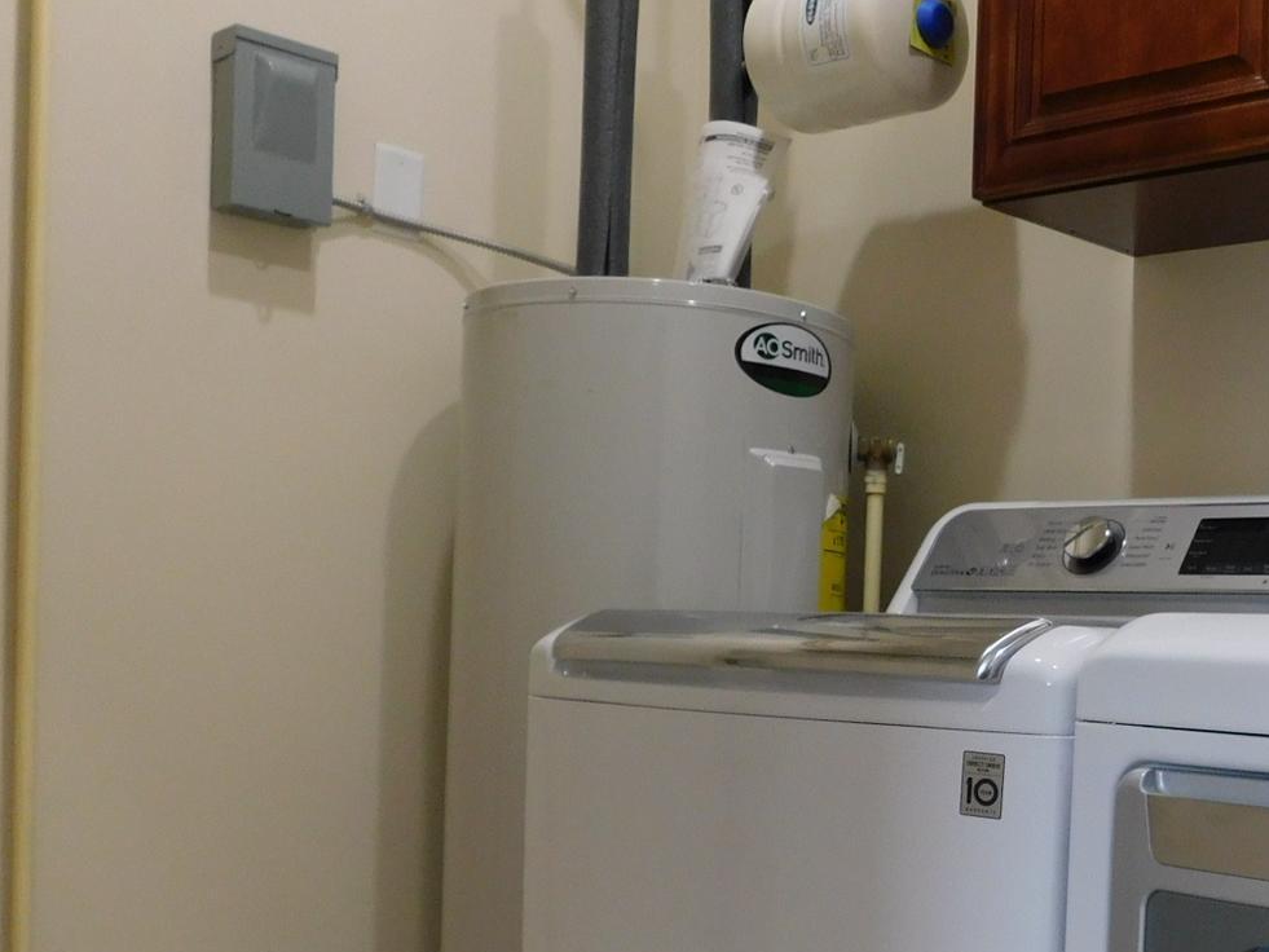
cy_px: 723
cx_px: 1004
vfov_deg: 29.7
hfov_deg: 38.3
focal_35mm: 48
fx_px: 1760
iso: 200
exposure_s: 1/30
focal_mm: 4
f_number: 3
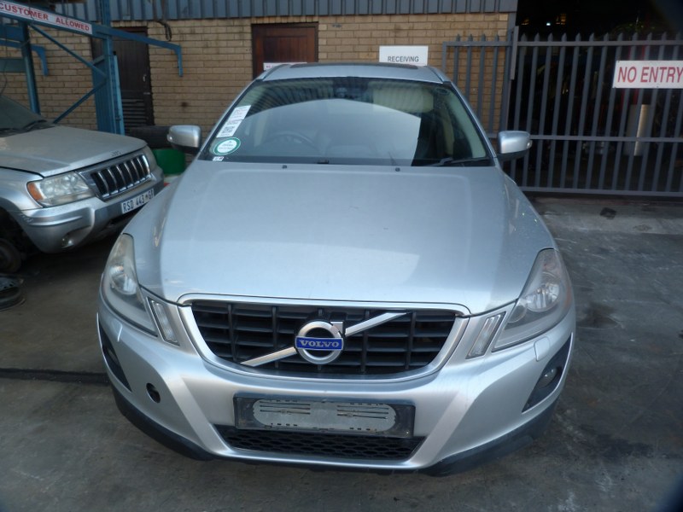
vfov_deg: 54.9
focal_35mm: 25
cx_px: 342
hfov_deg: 69.4
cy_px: 256
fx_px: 493
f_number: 2.8
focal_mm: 4.5
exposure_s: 1/100
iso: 80
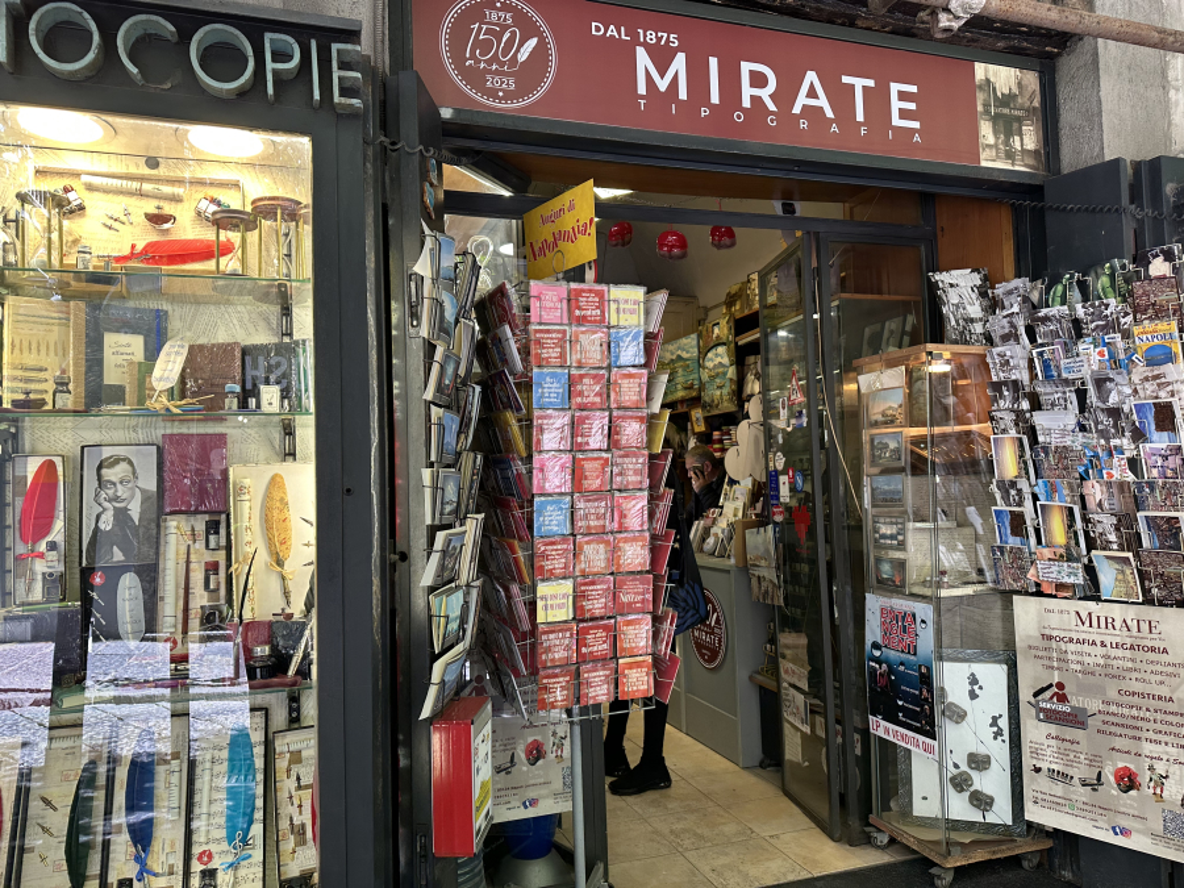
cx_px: 592
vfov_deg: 56.8
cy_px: 444
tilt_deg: +2.8
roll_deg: +1.6
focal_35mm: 24
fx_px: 821
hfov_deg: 71.6
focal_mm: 6.86
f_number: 1.78
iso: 125
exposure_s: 1/100
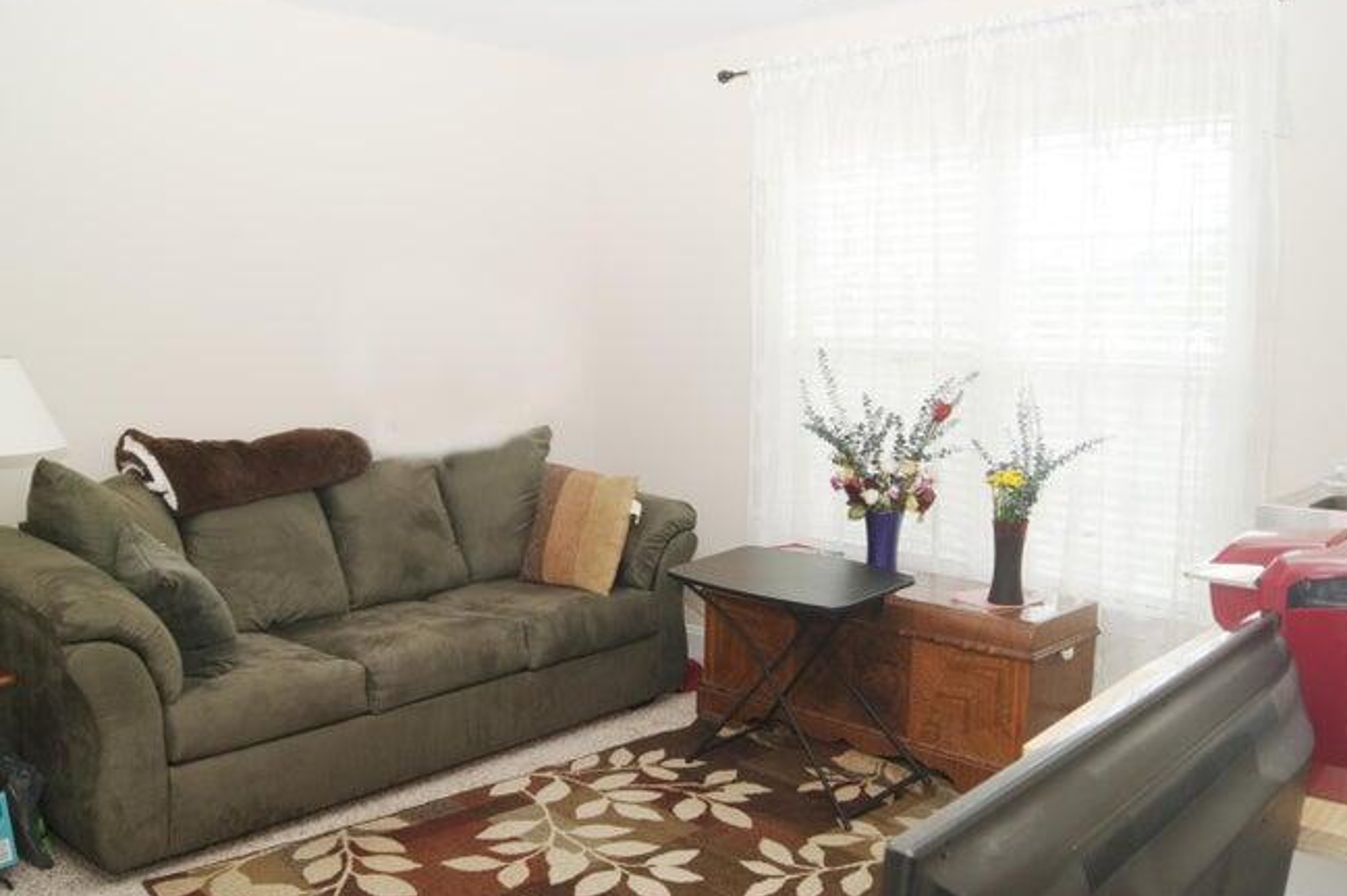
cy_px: 471
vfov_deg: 43.5
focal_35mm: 30
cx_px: 649
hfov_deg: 61.9
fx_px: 1122
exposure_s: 1/30
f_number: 8
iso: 200
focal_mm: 18
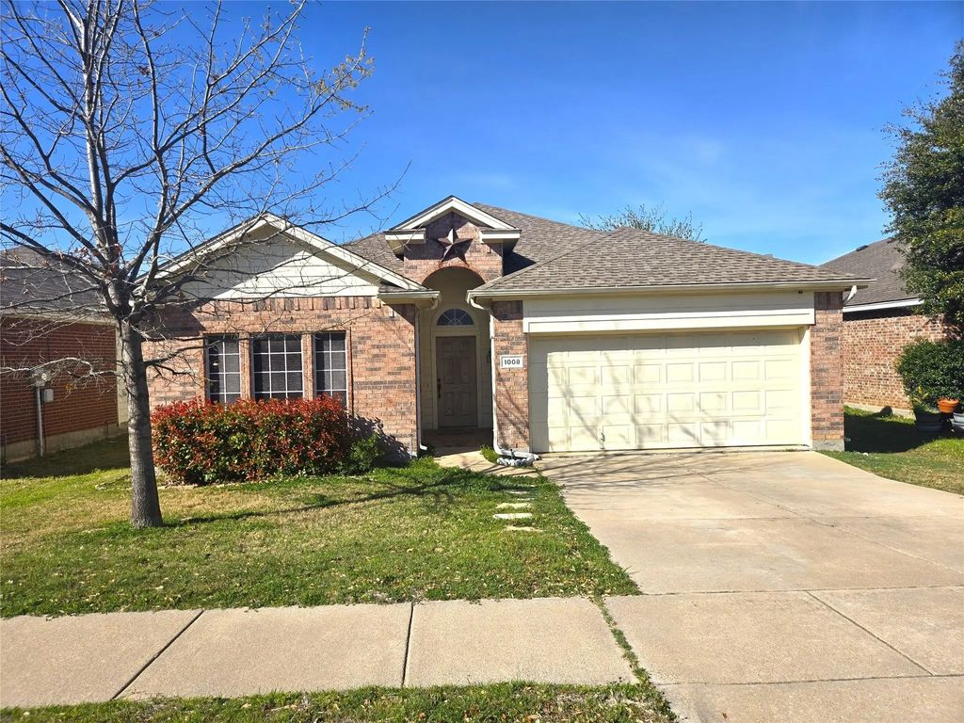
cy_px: 362
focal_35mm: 23
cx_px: 482
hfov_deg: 73.9
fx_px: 641
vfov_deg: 58.9
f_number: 1.8
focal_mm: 5.4
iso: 32
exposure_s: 1/2921
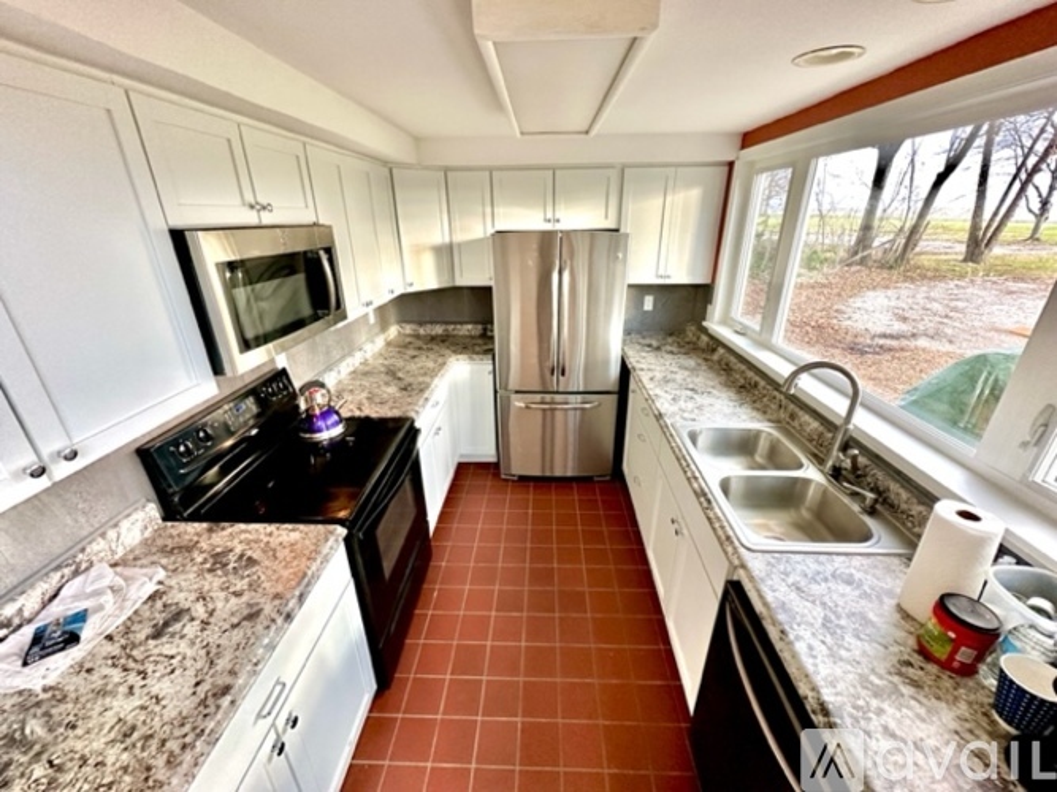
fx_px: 427
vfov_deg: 85.7
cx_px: 528
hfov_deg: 102.1
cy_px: 396
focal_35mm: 14
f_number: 2.2
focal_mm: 2.22
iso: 250
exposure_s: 1/99
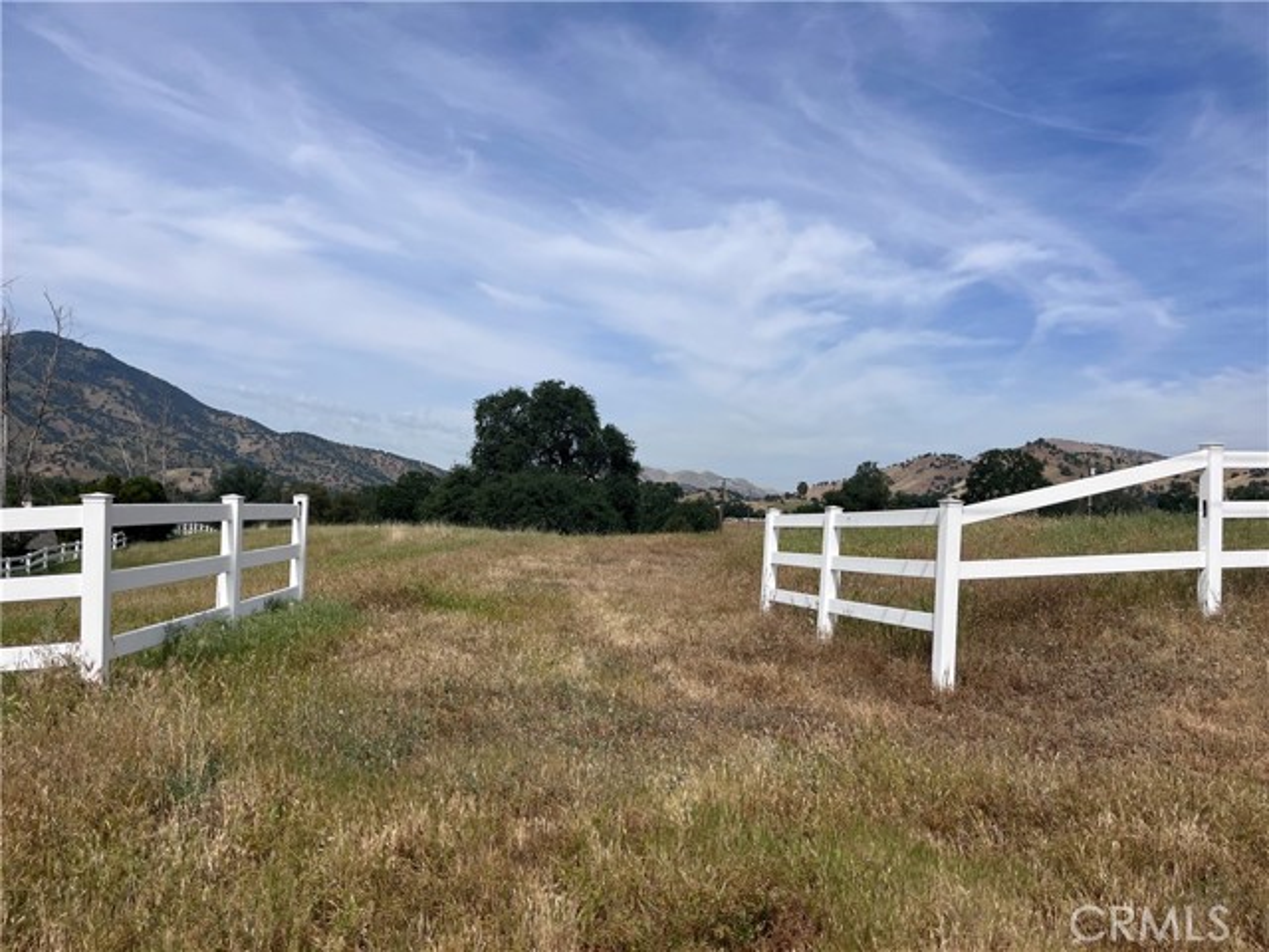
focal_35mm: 26
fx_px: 953
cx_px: 634
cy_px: 476
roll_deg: -3.0
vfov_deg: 53.1
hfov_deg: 67.3
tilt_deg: +1.3
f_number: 1.6
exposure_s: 1/6173
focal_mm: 5.1
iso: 50
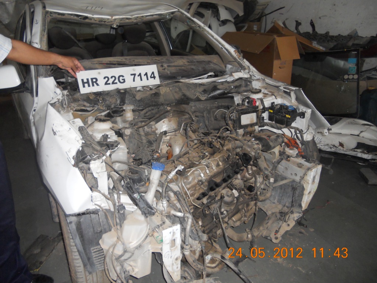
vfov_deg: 51.4
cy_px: 142
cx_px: 188
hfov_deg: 65.3
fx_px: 294
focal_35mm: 27
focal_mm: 4.9
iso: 200
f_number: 3.2
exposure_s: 1/25
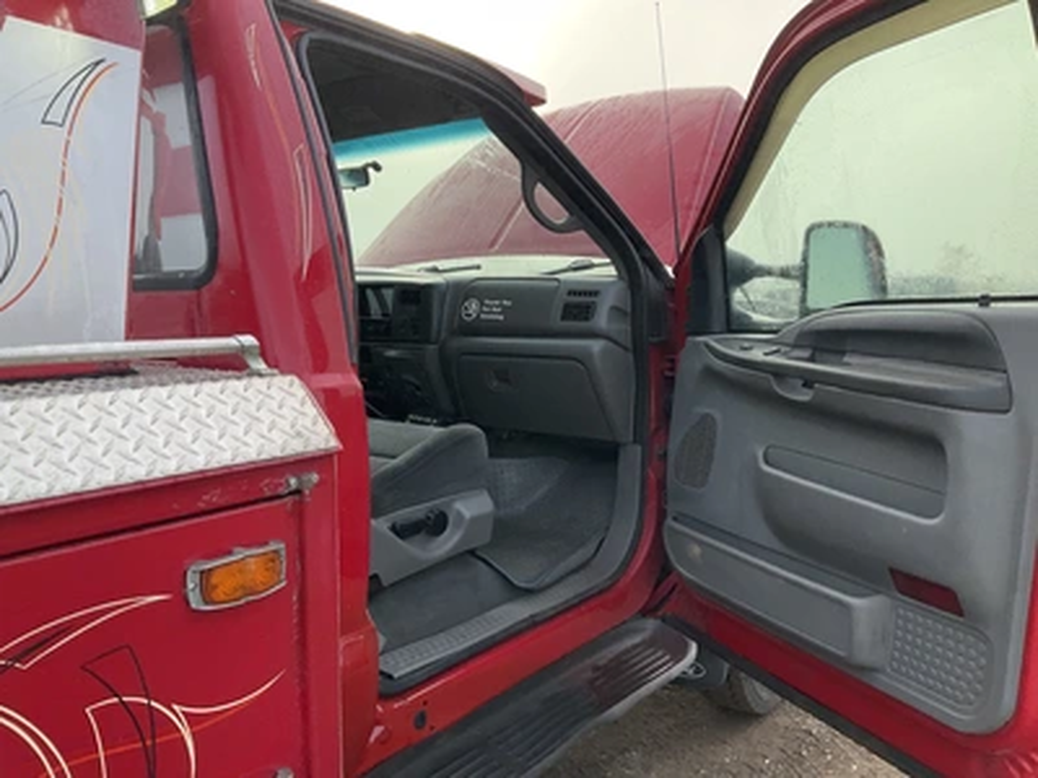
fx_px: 870
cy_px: 389
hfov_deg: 61.7
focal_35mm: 29
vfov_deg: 48.2
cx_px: 519
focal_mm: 3
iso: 25
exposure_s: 1/419
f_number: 1.8
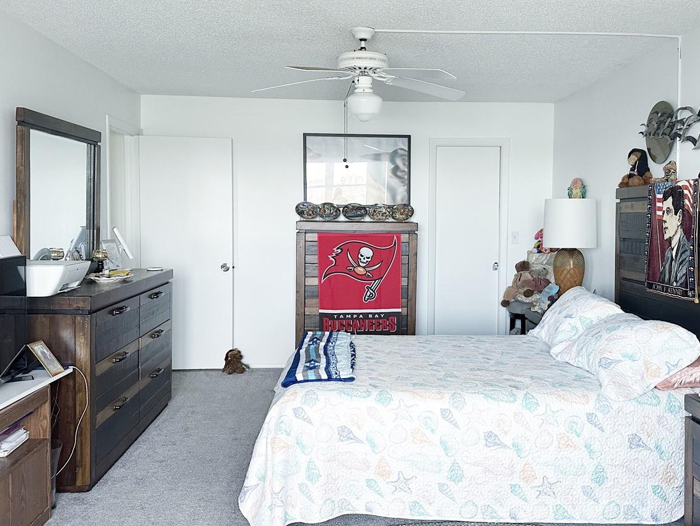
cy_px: 252
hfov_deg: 53.8
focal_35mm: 34
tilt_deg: -2.8
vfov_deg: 41.8
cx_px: 400
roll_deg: -1.1
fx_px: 688
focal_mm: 6.86
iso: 250
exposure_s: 1/109
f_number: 1.78
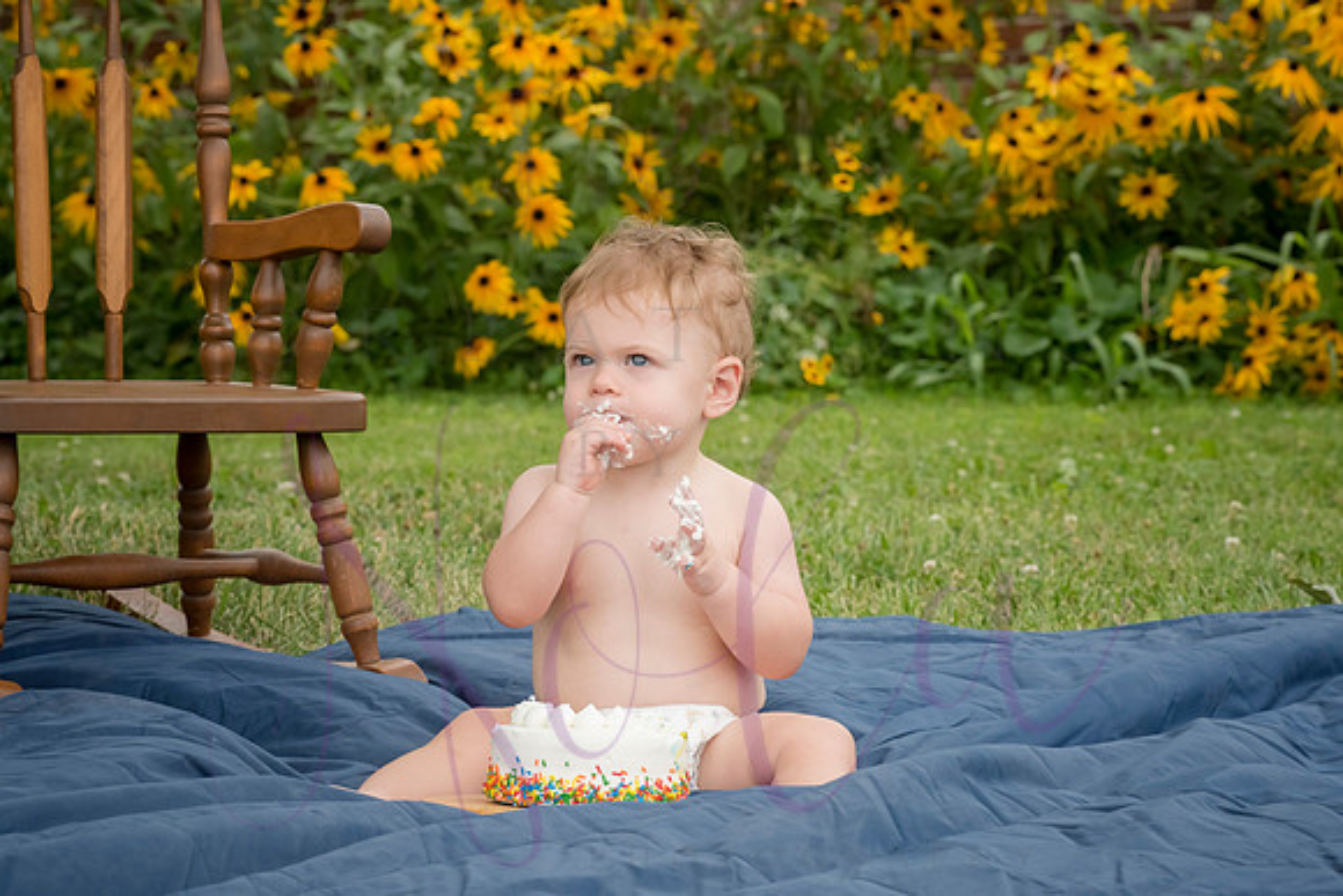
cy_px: 424
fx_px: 4269
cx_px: 672
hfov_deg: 17.9
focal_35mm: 114
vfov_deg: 12.0
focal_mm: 105
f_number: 10
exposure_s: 1/320
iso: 500
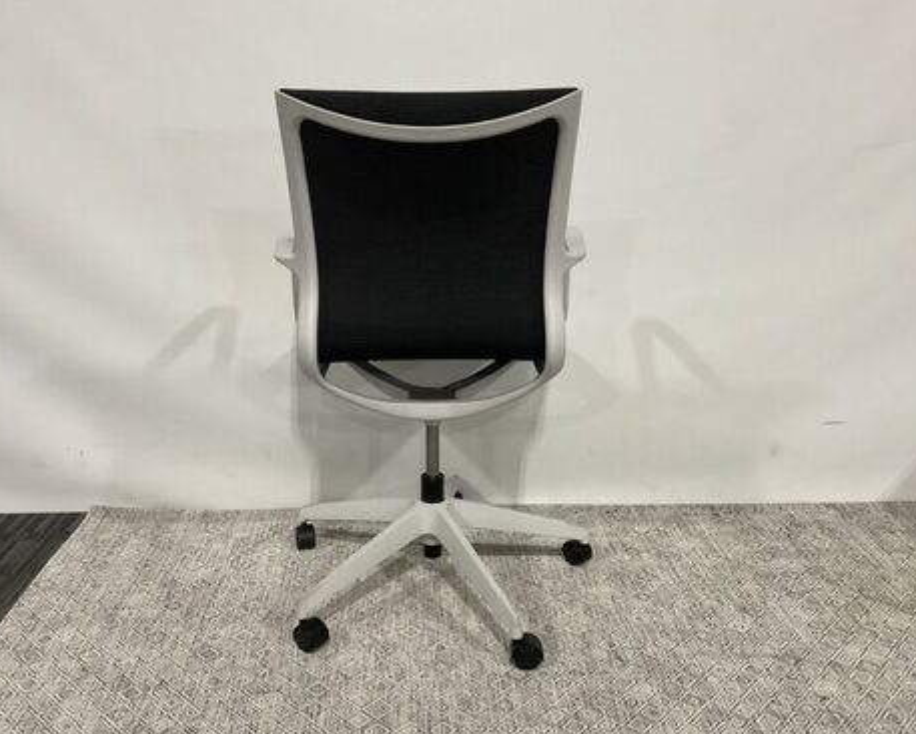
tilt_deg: -14.8
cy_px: 374
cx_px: 451
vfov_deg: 47.1
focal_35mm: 31
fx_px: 841
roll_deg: -1.5
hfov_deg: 57.2
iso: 100
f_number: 1.8
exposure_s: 1/60
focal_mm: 3
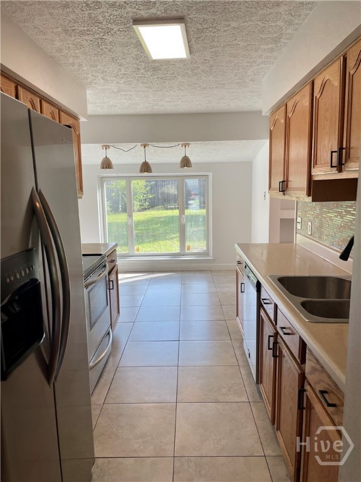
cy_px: 241
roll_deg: +0.8
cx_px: 180
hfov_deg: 53.1
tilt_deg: -6.7
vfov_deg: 67.3
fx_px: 362
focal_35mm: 26
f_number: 1.6
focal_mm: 4.2
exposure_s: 1/142
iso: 32
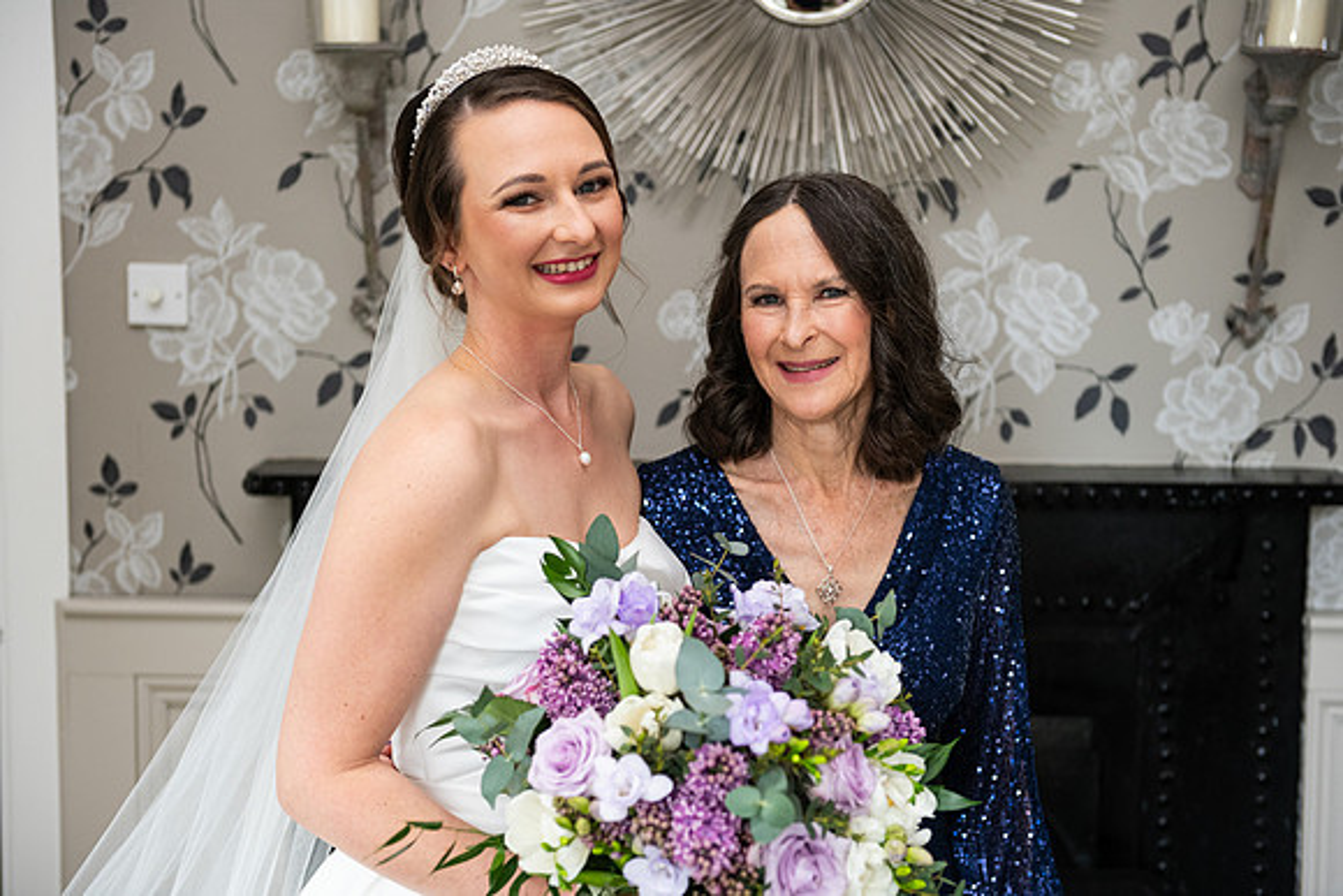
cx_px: 672
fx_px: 2052
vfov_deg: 24.6
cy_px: 448
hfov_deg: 36.2
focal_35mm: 55
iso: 800
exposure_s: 1/160
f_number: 3.5
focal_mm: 55
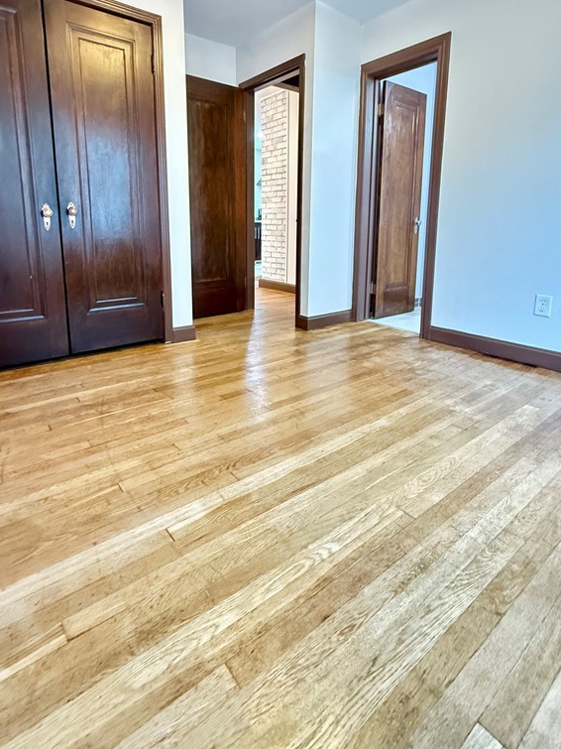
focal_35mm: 19
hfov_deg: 68.6
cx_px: 269
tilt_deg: -10.0
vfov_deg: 83.5
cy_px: 296
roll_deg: +0.7
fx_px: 411
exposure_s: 1/40
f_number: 2.2
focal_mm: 2.22
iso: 1000
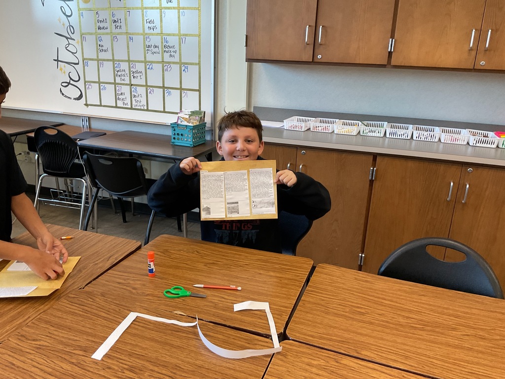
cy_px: 190
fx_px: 423
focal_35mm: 29
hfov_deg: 61.7
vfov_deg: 48.2
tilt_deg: -20.5
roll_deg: -3.0
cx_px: 252
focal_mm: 3
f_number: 1.8
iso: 100
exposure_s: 1/60
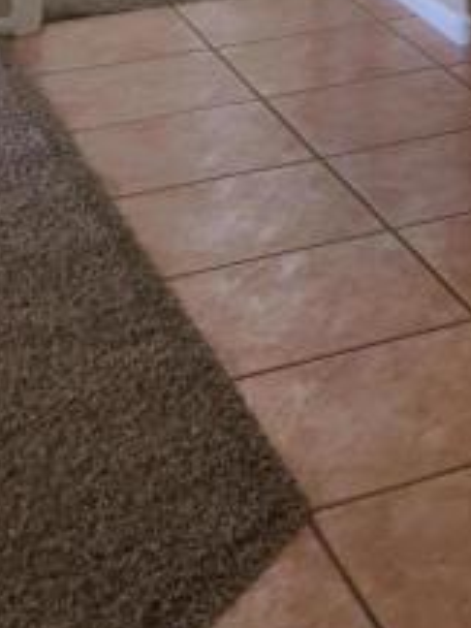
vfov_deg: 16.5
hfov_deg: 13.3
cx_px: 770
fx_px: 1869
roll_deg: -0.6
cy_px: -448
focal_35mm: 103
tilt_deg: -2.1
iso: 25
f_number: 2.2
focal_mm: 4.15
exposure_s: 1/15
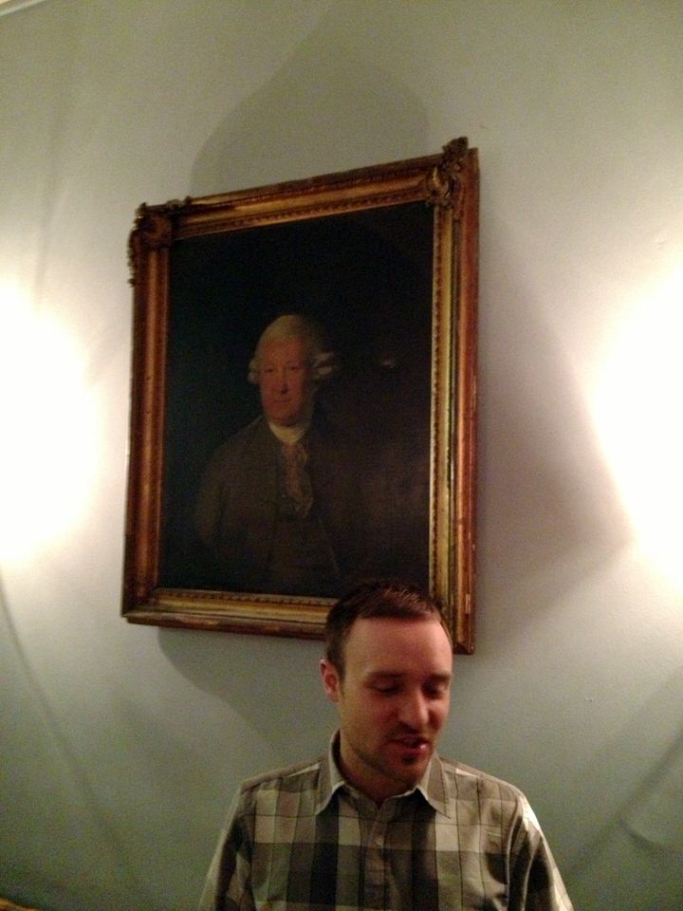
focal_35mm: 35
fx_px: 921
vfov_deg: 52.6
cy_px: 456
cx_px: 342
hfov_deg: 40.7
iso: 800
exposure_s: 1/15
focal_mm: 4.28
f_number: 2.4
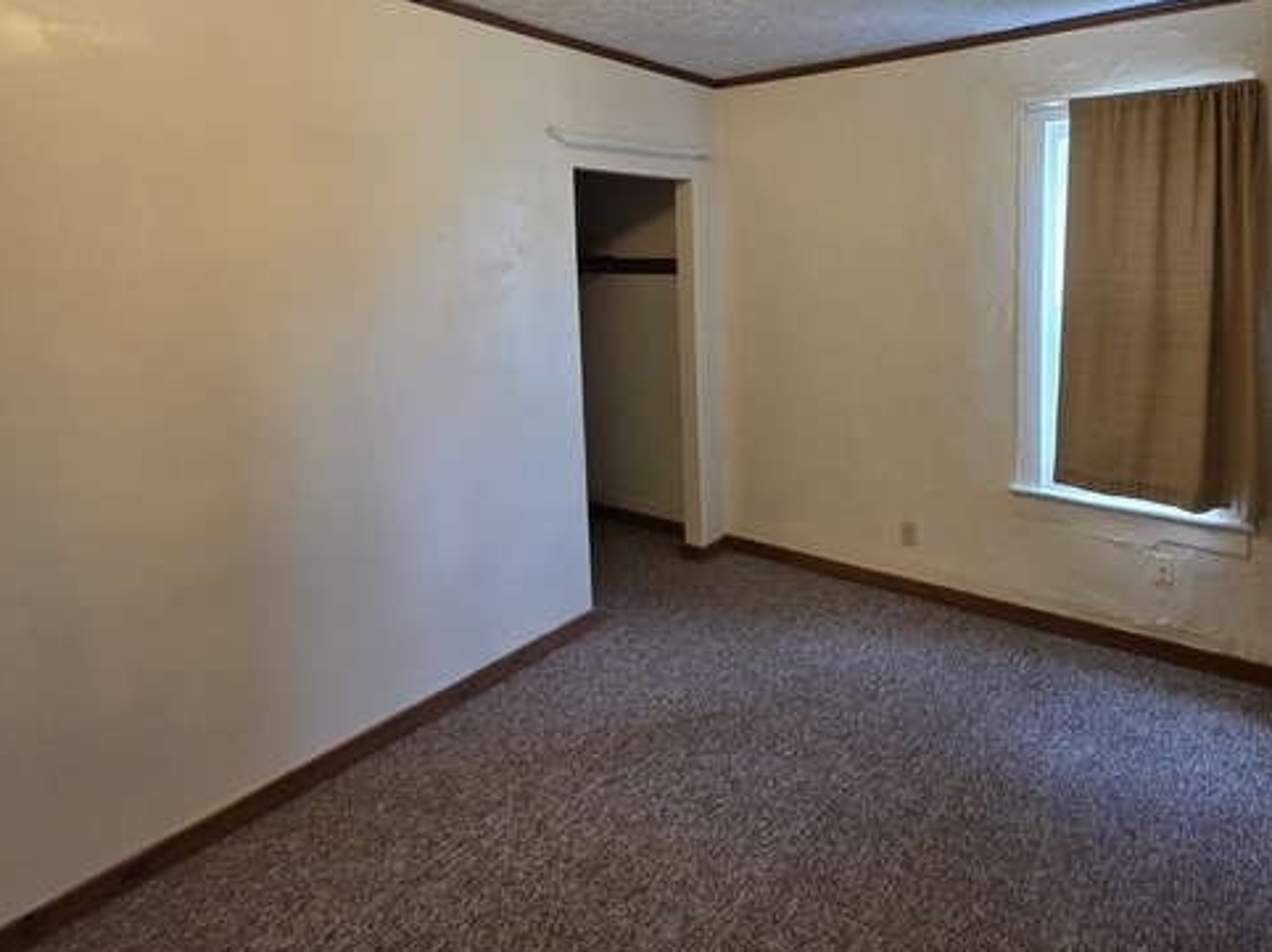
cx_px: 854
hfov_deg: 84.6
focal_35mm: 18
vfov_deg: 69.5
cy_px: 316
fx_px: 661
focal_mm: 2.2
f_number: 1.9
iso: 250
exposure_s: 1/120
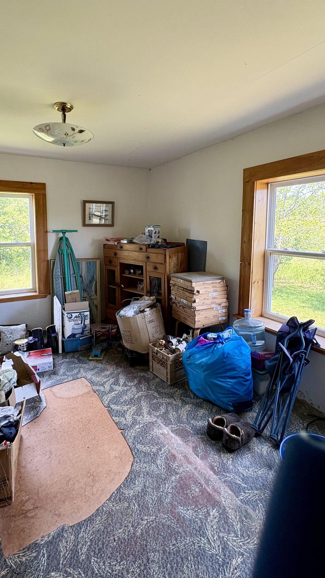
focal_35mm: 18
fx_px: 276
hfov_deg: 60.8
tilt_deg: -4.1
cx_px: 143
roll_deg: -1.5
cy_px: 251
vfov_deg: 92.1
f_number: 2.2
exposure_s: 1/99
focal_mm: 2.22
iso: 200
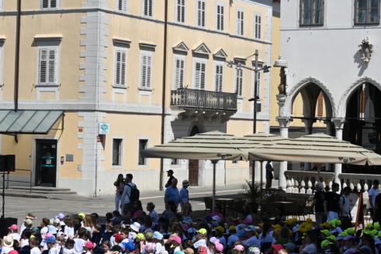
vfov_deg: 12.4
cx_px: 137
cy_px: 131
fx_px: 1164
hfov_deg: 18.6
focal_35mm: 110
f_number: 8
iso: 100
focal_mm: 30
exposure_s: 1/500
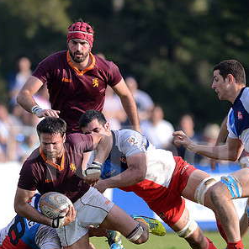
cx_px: 74
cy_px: 151
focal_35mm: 699
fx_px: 5689
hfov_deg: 2.5
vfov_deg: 2.5
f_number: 4
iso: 560
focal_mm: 420
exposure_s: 1/1600
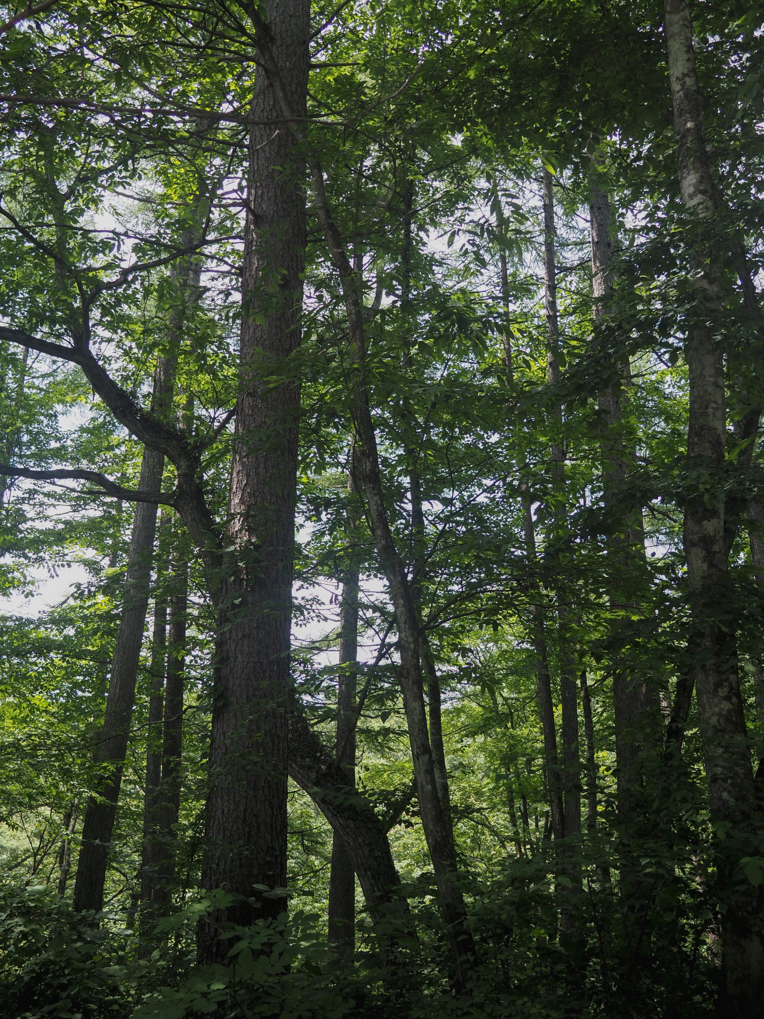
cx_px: 382
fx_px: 1177
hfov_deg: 36.0
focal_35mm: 40
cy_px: 510
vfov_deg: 46.8
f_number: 3.5
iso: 200
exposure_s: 1/250
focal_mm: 20
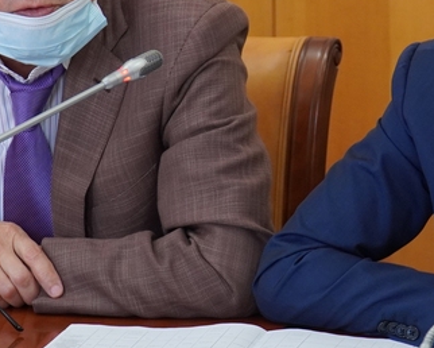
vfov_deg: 10.1
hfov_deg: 12.6
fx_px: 1970
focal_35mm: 153
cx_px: 282
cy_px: 61
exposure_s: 1/160
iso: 1000
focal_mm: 39
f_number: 4
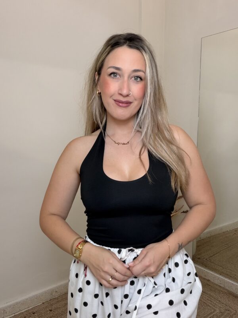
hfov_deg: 46.8
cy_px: 159
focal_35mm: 30
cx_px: 119
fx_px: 275
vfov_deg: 60.0
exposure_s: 1/60
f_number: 1.9
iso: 80
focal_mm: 2.71
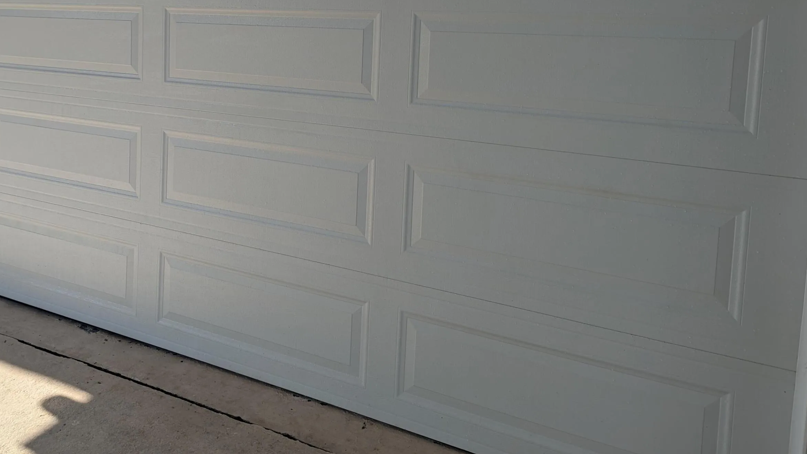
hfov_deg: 60.6
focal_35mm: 32
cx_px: 328
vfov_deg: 35.4
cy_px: 89
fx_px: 685
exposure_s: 1/797
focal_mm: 6.81
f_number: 1.85
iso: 33
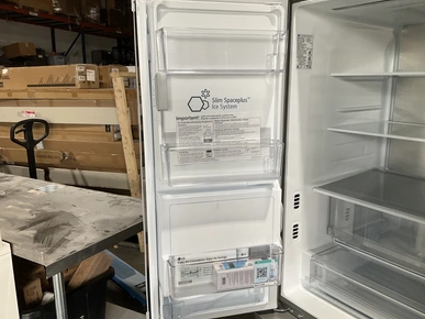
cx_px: 216
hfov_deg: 60.0
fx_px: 368
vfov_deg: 46.8
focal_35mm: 30
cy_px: 162
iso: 40
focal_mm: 3
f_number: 1.8
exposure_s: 1/122
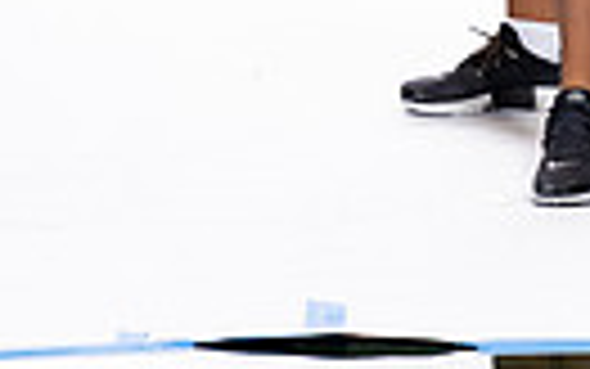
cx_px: 527
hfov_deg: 8.5
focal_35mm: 246
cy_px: -634
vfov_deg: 5.1
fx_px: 3957
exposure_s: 1/250
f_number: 5.6
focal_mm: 70
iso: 400
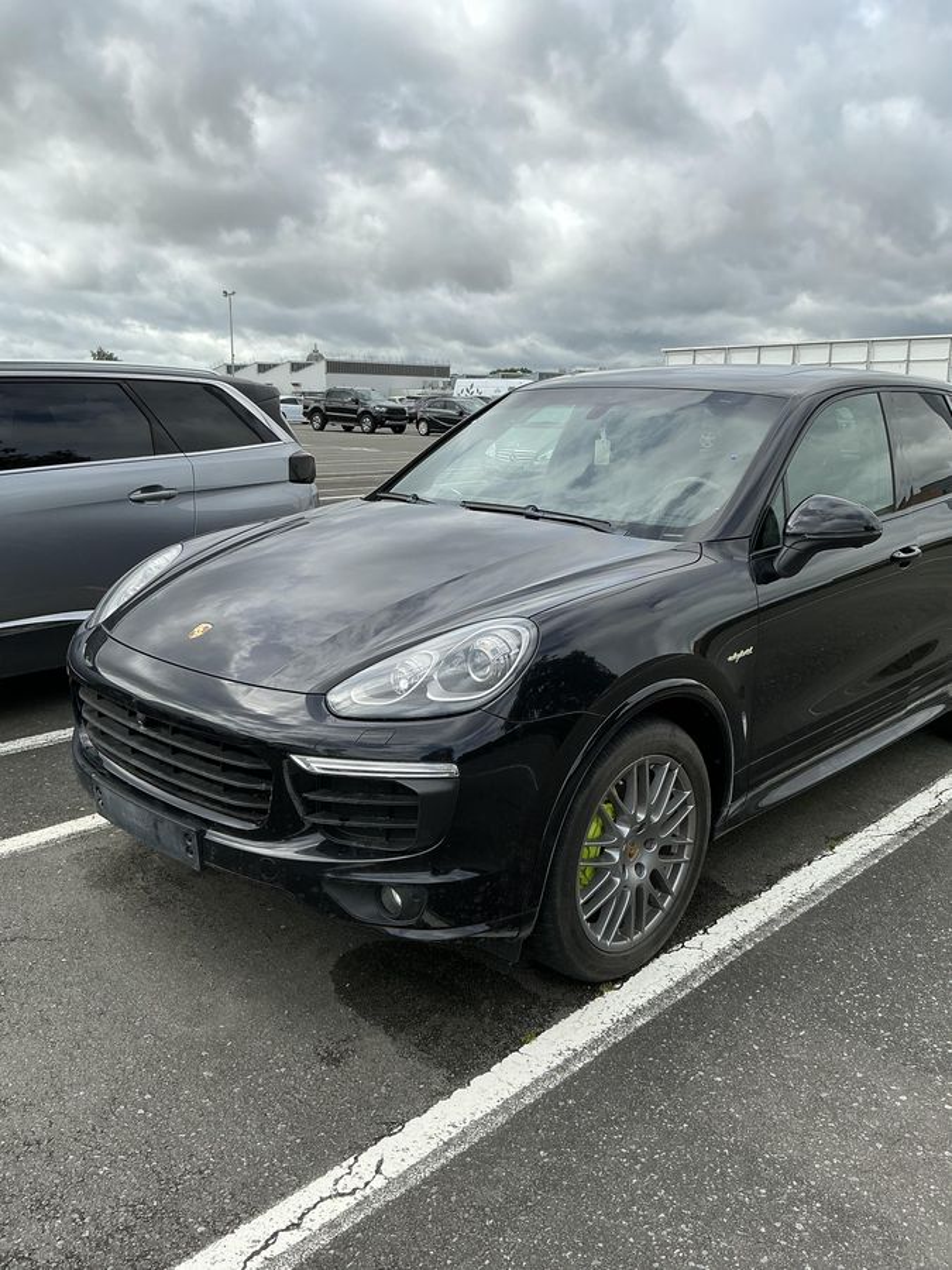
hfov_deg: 49.7
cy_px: 635
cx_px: 476
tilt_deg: -11.5
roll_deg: -0.1
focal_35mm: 28
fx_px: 1027
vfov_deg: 63.4
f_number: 1.8
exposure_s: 1/1451
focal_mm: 3
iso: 25
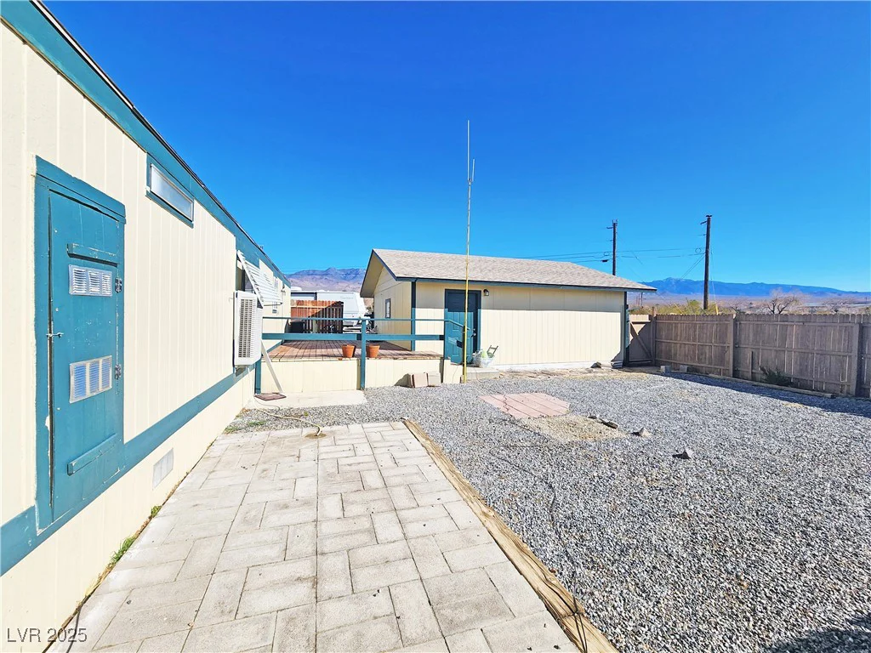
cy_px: 326
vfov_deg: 89.9
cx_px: 436
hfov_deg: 106.2
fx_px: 327
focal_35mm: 13
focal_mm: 2.2
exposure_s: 1/3464
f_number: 2.2
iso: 50
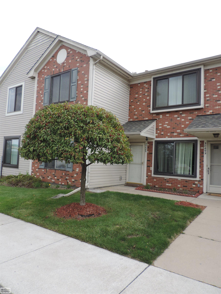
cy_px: 147
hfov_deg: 56.8
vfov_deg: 71.6
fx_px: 204
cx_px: 110
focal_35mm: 24
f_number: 3
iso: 80
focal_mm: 4.3
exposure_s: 1/200
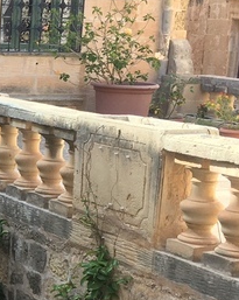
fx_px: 1001
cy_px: 202
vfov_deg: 17.0
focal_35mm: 113
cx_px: -217
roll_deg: -1.0
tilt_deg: -11.3
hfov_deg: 12.3
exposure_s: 1/245
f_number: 2.2
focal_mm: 4.15
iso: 25
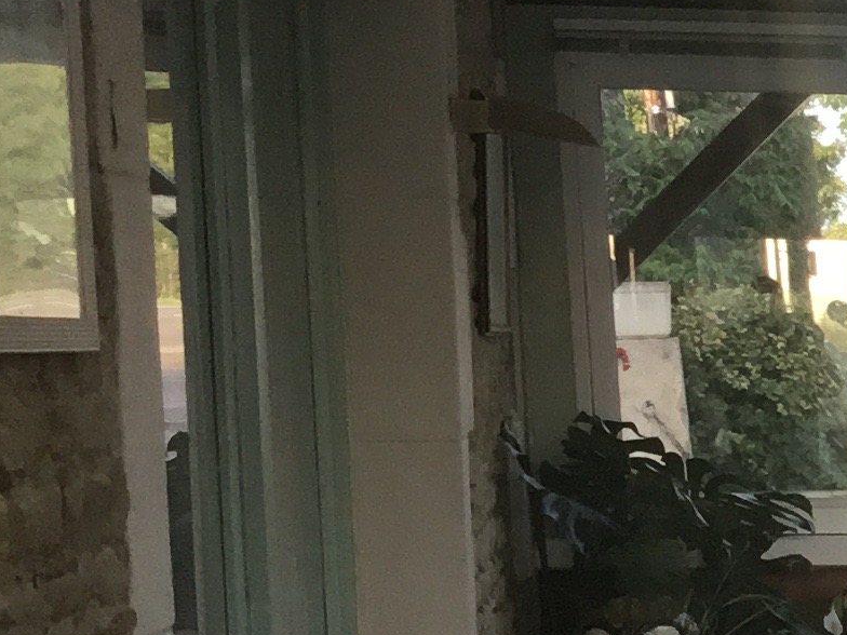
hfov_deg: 13.2
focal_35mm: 129
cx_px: 1705
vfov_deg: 11.2
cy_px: 846
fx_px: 3156
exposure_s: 1/100
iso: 40
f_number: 2.4
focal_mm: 3.3
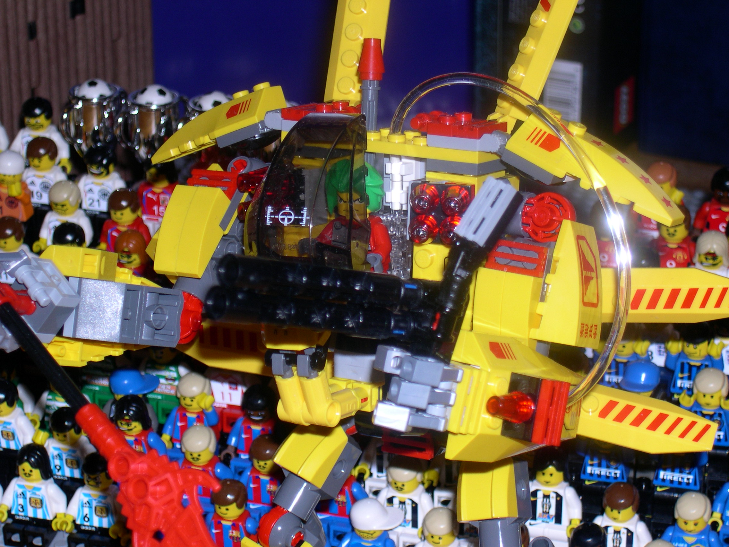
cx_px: 364
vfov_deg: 13.0
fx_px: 2401
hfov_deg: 17.3
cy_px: 274
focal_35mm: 114
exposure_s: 1/60
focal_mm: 24
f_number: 4.9
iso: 100
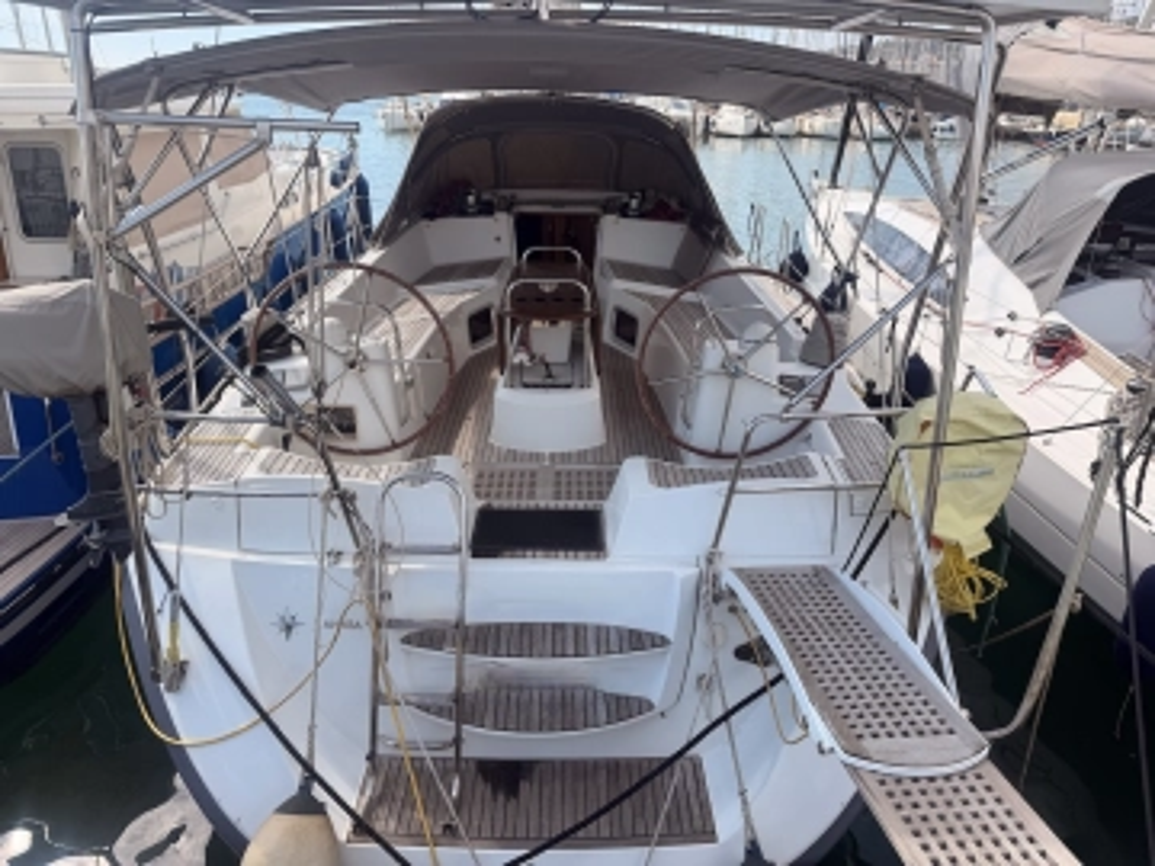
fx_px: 801
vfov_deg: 56.8
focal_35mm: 24
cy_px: 433
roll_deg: -0.3
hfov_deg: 71.6
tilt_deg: -21.5
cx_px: 578
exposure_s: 1/2907
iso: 80
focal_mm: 6.76
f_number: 1.78
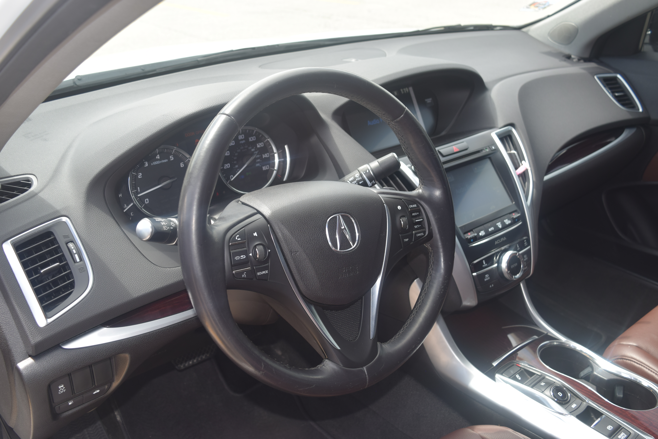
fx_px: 631
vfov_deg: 38.4
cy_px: 220
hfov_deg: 55.1
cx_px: 329
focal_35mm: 34
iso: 125
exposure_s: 1/125
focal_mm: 23
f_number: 5.6
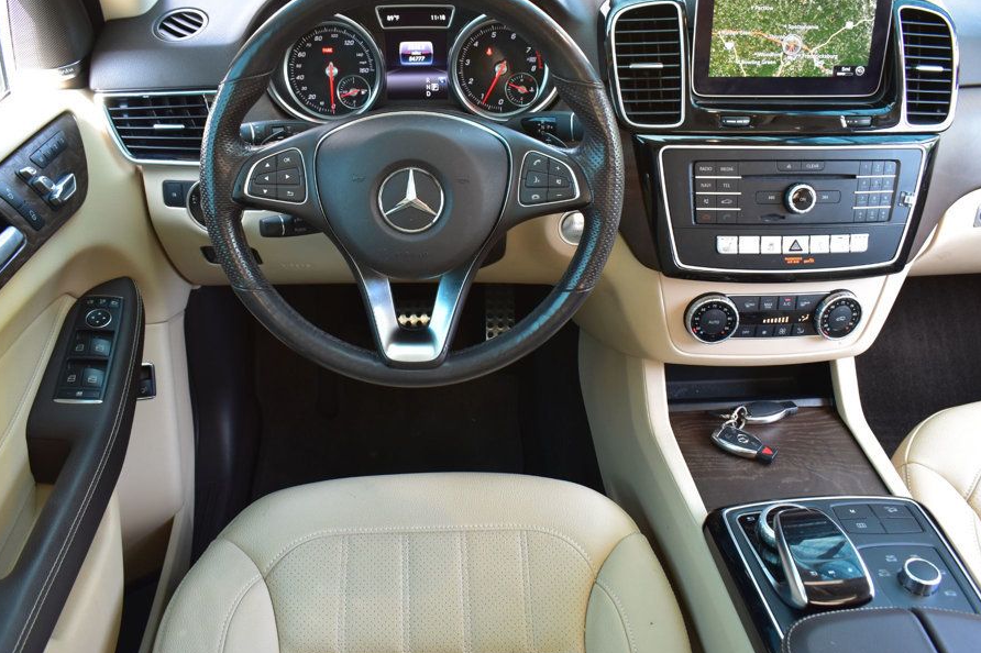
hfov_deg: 60.3
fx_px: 844
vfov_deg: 42.3
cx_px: 481
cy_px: 302
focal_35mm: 31
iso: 400
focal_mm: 18
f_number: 6.3
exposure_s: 1/15
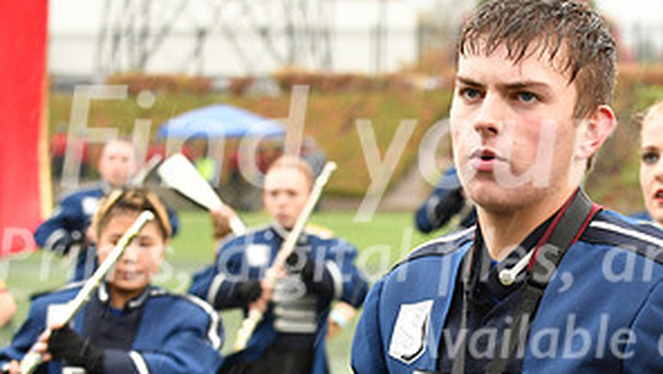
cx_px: 558
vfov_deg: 5.1
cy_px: 375
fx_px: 4222
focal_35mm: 240
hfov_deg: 9.0
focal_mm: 78
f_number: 5
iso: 640
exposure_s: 1/200
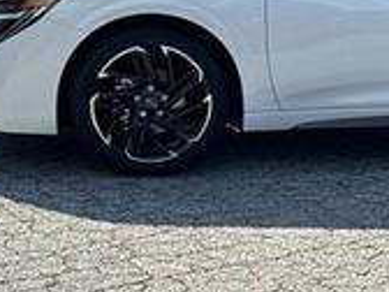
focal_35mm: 144
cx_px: 438
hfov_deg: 13.4
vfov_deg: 10.3
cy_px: 72
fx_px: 1618
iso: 64
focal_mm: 6.76
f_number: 1.78
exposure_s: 1/2110
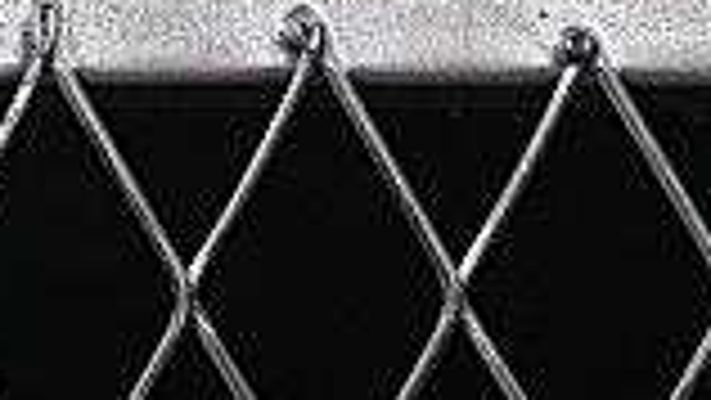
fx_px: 10109
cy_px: -1106
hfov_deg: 3.9
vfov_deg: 2.2
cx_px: -1341
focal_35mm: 536
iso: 160
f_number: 8
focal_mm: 50
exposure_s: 1/80
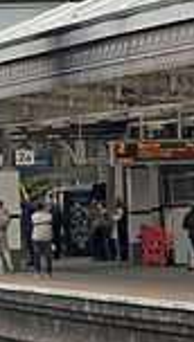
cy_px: 135
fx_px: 3551
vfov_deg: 5.5
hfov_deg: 3.1
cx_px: -413
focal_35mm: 390
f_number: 5.6
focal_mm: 65
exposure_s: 1/500
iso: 280
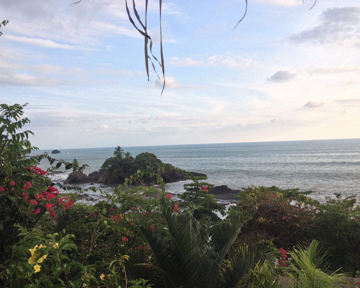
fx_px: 394
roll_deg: +1.8
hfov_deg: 49.0
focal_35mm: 37
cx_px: 168
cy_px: 143
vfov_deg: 40.1
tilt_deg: -3.1
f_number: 2.4
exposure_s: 1/920
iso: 50
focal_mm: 4.28
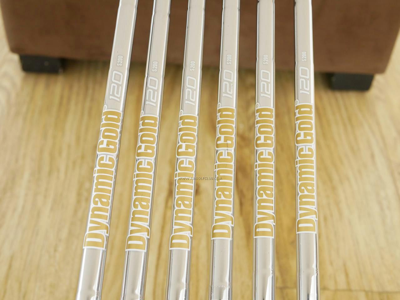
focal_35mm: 50
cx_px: 200
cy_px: 150
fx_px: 578
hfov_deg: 38.2
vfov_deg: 29.1
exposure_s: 1/20
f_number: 4.5
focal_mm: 25
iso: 1600
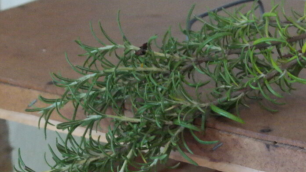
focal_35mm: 138
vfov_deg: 8.7
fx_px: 1120
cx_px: 239
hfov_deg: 15.5
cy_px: 187
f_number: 5.6
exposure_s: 1/50
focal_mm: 35
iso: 3200
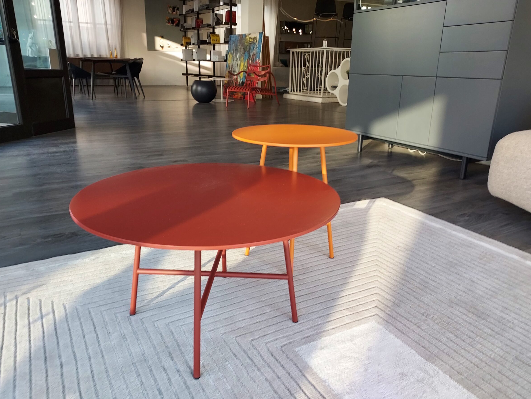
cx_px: 256
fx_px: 399
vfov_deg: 53.1
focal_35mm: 26
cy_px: 195
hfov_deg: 67.3
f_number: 1.8
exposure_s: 1/50
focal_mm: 4.6
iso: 64
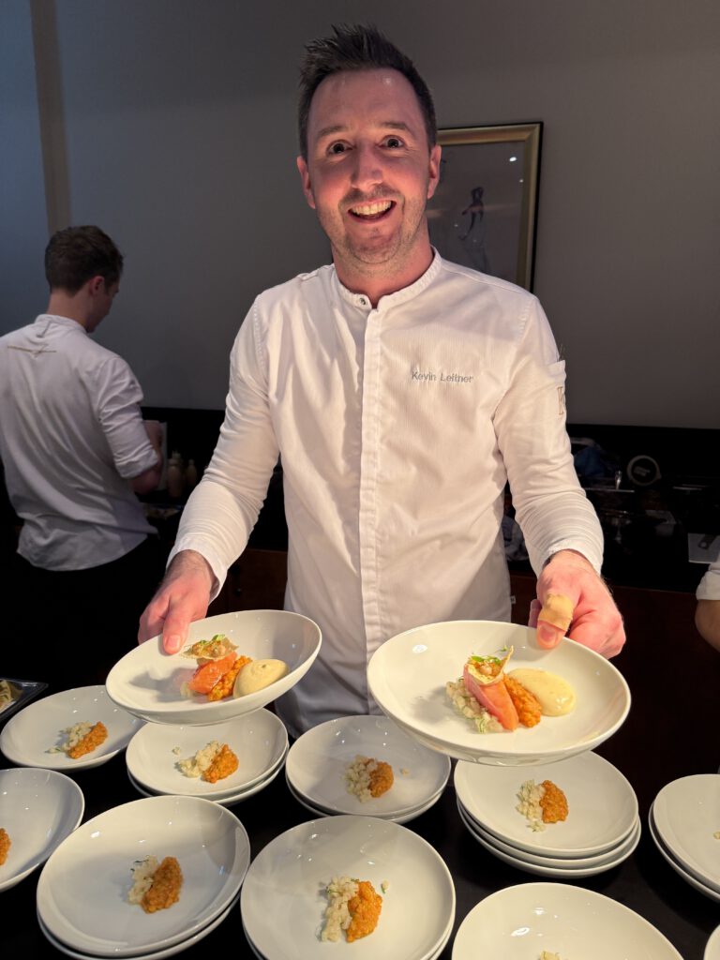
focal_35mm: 24
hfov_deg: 56.8
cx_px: 360
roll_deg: +1.1
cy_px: 480
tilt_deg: -11.2
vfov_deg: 71.6
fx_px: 666
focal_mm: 6.76
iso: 160
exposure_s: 1/100
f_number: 1.78
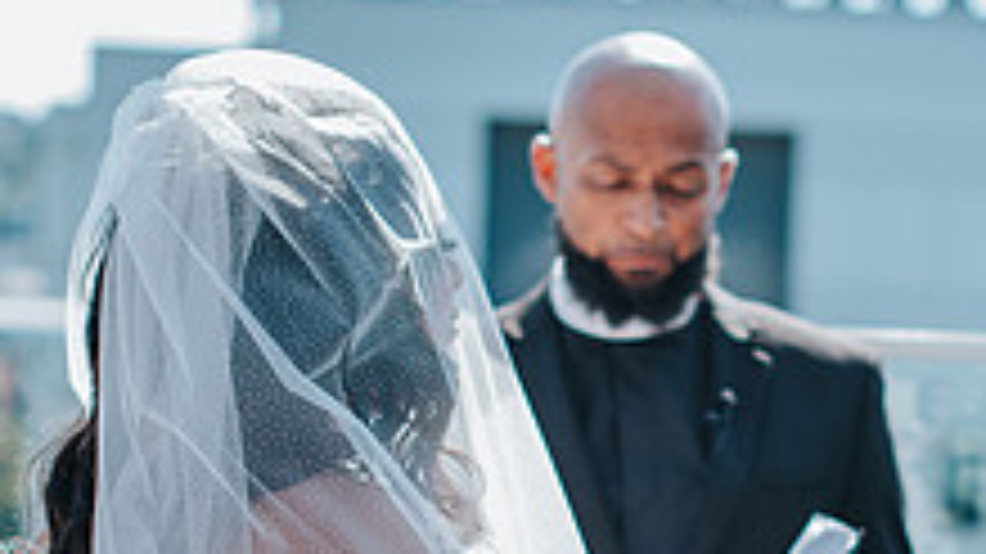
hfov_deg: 15.4
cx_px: 689
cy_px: 498
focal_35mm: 139
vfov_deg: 8.7
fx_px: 3633
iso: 64
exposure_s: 1/640
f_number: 2.5
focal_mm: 50
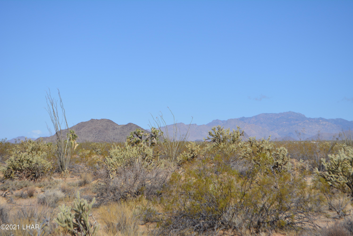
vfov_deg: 16.6
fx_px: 810
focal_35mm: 82
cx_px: 176
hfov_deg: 24.6
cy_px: 118
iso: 400
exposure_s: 1/2000
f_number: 7.1
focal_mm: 55
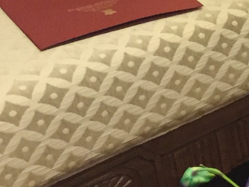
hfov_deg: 9.8
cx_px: 682
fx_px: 1195
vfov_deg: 8.7
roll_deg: +1.0
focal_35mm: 166
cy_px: -101
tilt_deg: -18.5
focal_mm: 4.15
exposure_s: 1/33
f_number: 2.2
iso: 250
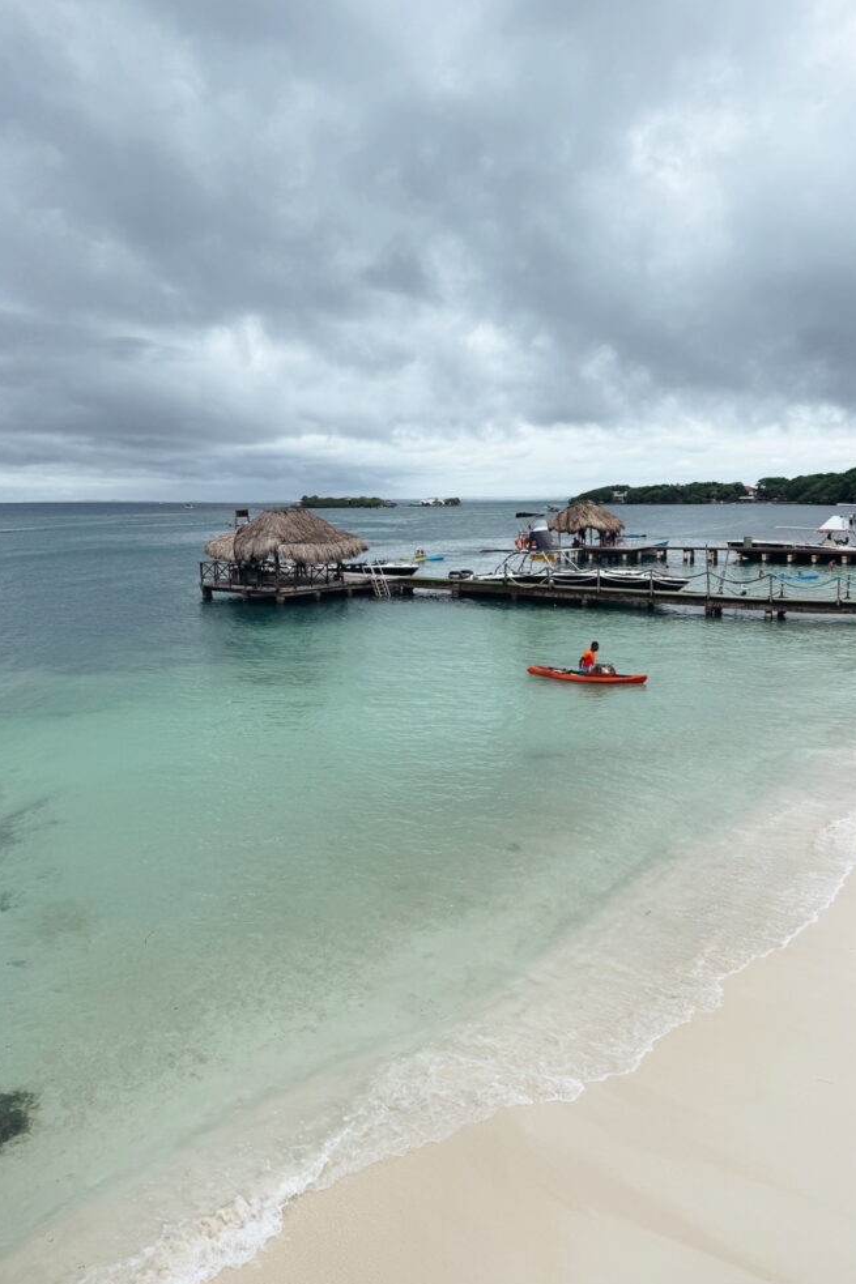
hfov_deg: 49.5
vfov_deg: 69.4
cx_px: 431
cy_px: 624
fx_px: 928
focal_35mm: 26
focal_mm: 6.76
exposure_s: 1/2907
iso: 80
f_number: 1.78
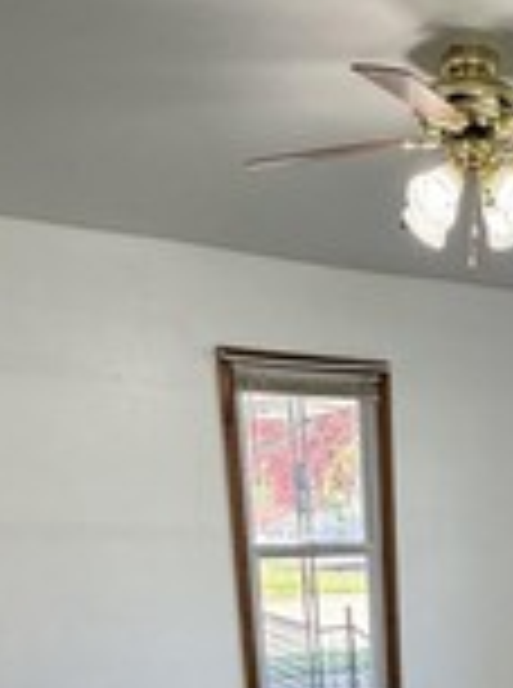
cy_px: 809
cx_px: 518
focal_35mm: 47
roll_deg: -1.8
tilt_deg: -17.5
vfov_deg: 33.6
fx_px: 933
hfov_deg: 28.7
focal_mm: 2.22
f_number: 2.2
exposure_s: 1/120
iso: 200
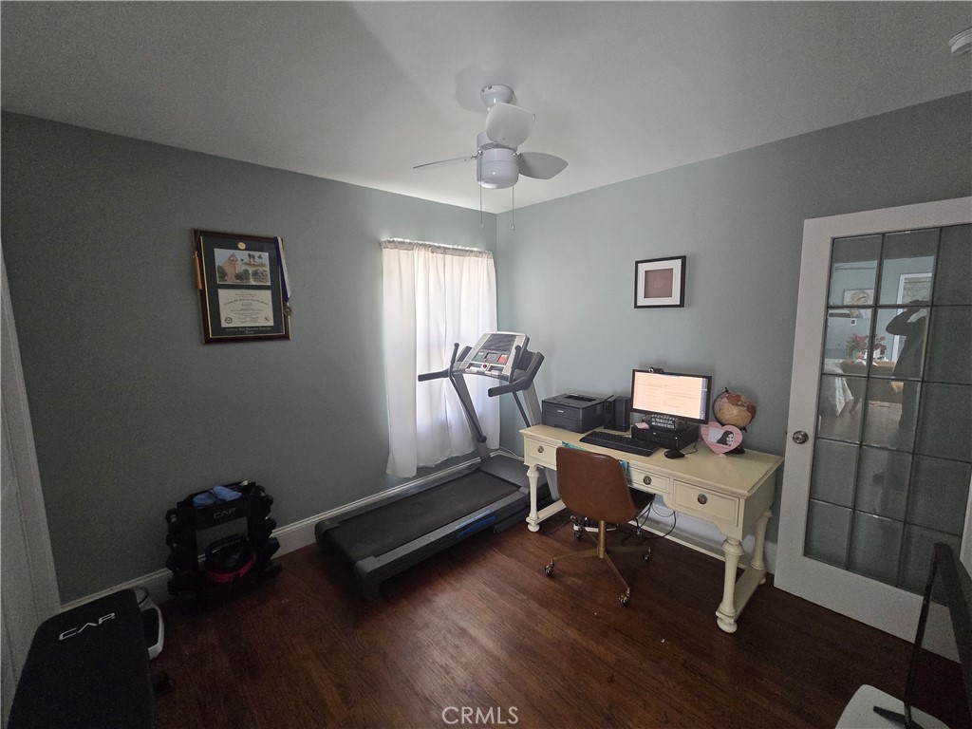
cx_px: 486
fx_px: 365
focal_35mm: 13
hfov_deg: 106.2
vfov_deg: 89.9
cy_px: 364
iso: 400
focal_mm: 2.2
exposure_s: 1/60
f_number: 2.2
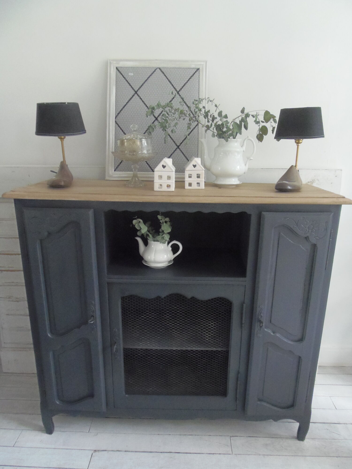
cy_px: 234
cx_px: 176
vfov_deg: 71.6
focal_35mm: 24
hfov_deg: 56.8
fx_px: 325
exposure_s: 1/30
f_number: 2.9
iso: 400
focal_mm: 4.3
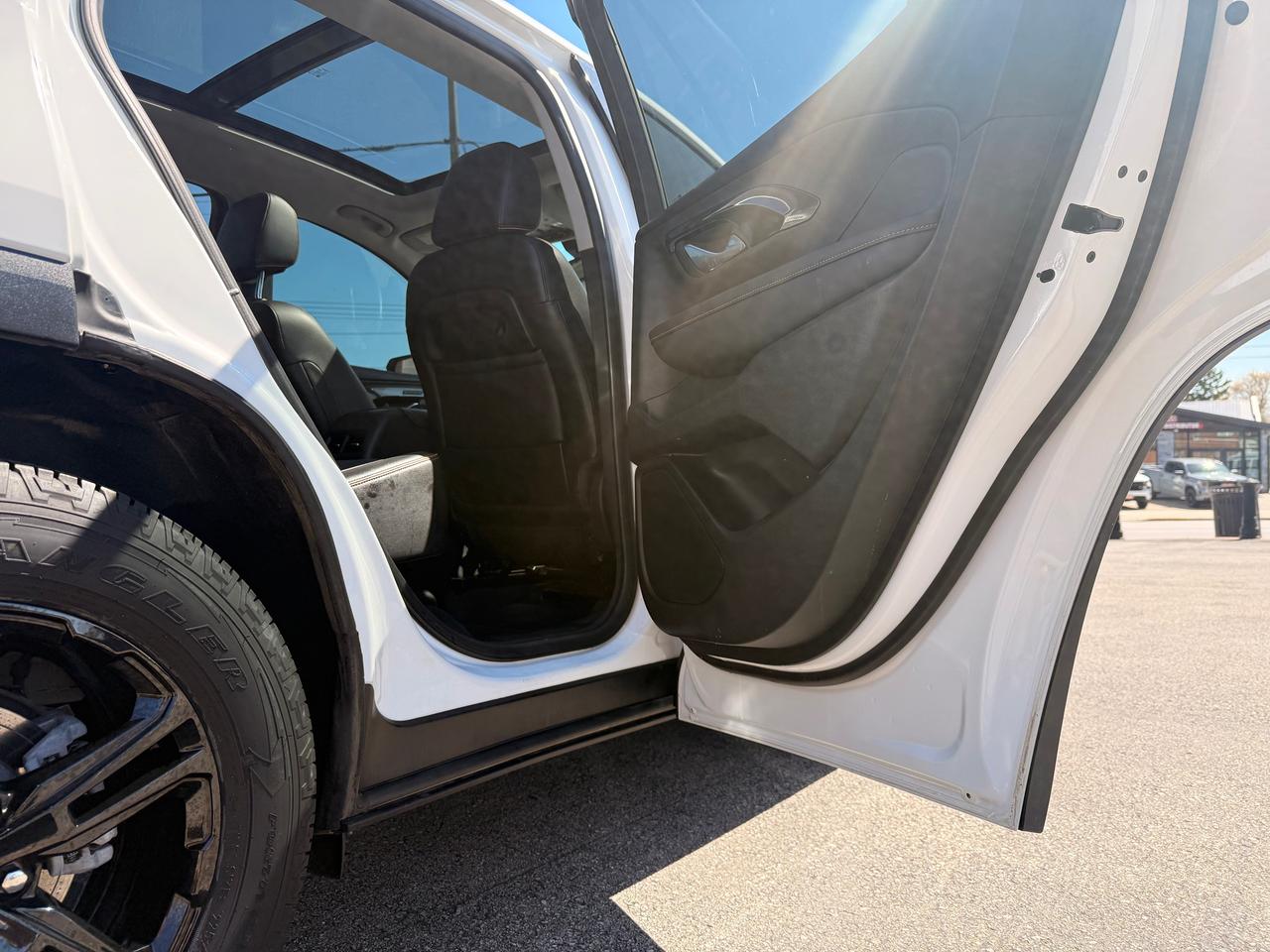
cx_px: 635
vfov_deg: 56.8
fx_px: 881
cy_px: 476
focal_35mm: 24
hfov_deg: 71.6
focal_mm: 6.76
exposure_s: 1/1770
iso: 100
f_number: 1.78
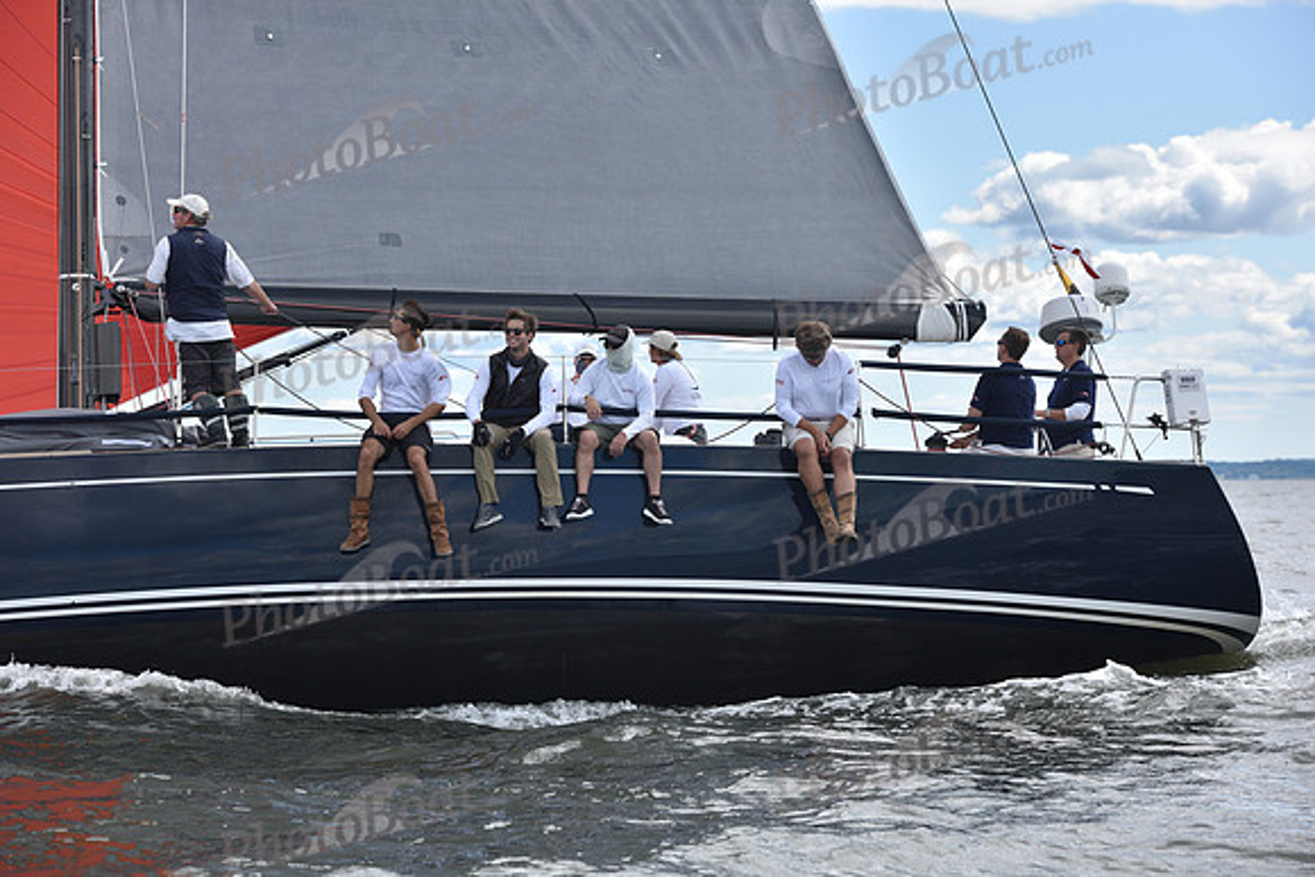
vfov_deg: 12.2
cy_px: 438
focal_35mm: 112
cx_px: 658
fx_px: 4092
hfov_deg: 18.3
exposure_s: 1/1000
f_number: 6.3
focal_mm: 112
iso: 250
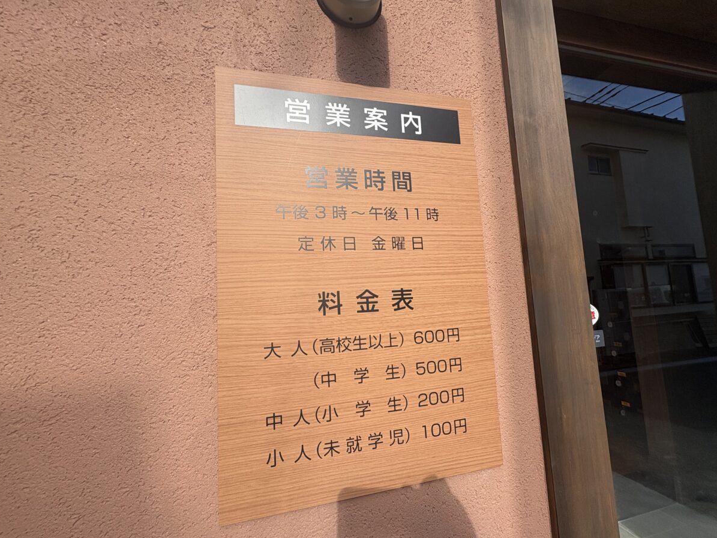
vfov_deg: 81.7
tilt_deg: +5.7
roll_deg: +4.0
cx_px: 375
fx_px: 311
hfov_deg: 98.1
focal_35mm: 15
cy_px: 278
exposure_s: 1/1600
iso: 50
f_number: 2.2
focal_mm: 2.22
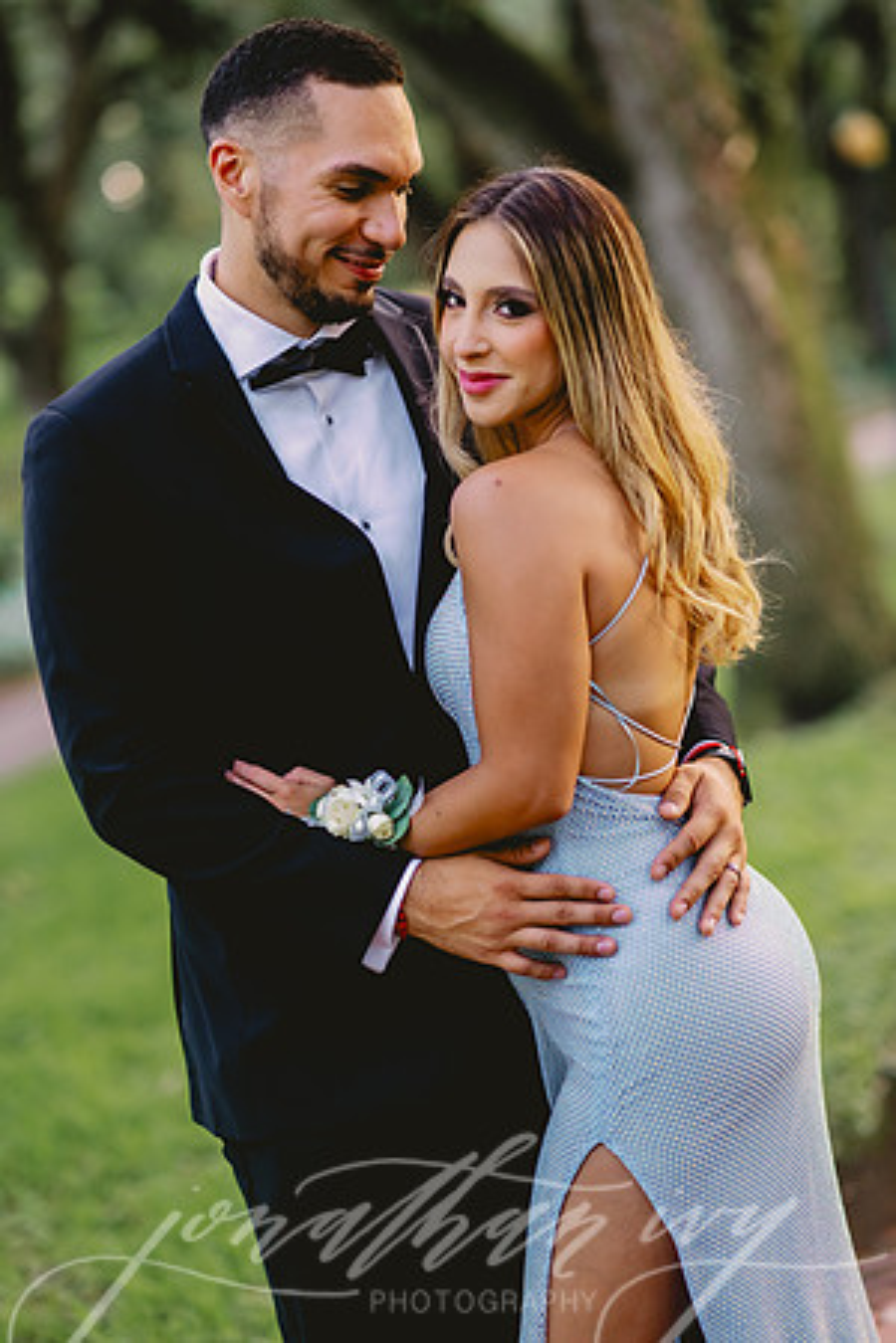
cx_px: 448
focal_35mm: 85
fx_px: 3173
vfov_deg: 23.9
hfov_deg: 16.1
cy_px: 672
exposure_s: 1/250
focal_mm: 85
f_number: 2
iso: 1250
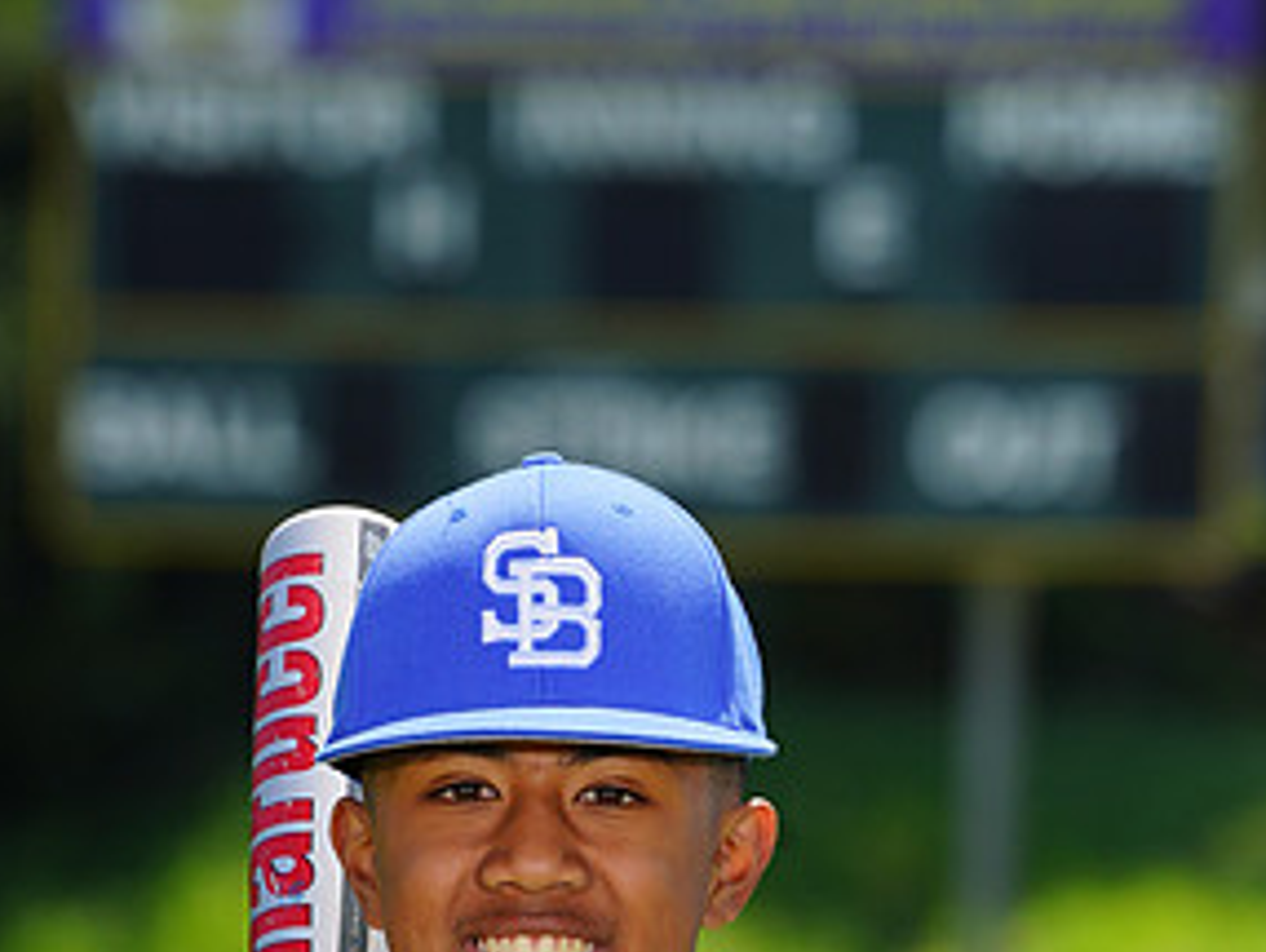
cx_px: 600
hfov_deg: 3.7
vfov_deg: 2.8
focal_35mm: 534
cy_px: 1244
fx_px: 19546
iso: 100
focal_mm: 274
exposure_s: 1/250
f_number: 8
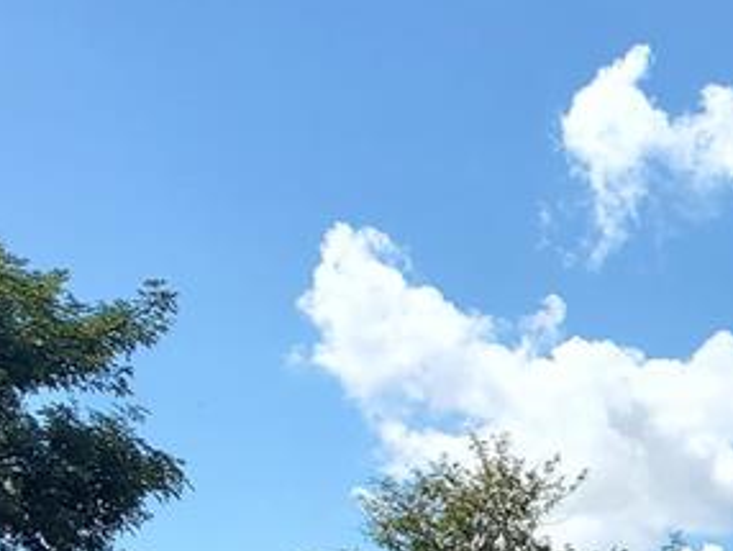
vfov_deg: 14.7
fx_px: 1971
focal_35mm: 93
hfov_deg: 18.1
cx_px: 1182
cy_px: 848
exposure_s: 1/1632
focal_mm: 4.3
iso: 50
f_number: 2.4
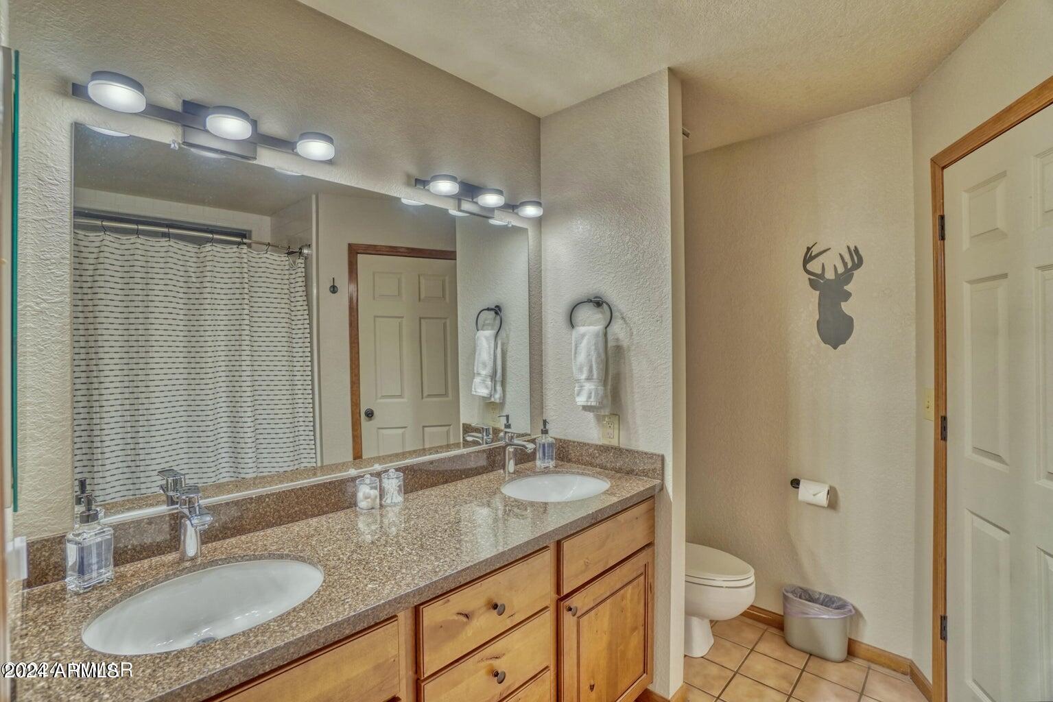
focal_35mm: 15
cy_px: 351
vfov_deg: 77.3
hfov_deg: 100.4
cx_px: 526
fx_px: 439
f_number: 4
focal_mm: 10
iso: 400
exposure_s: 1/640
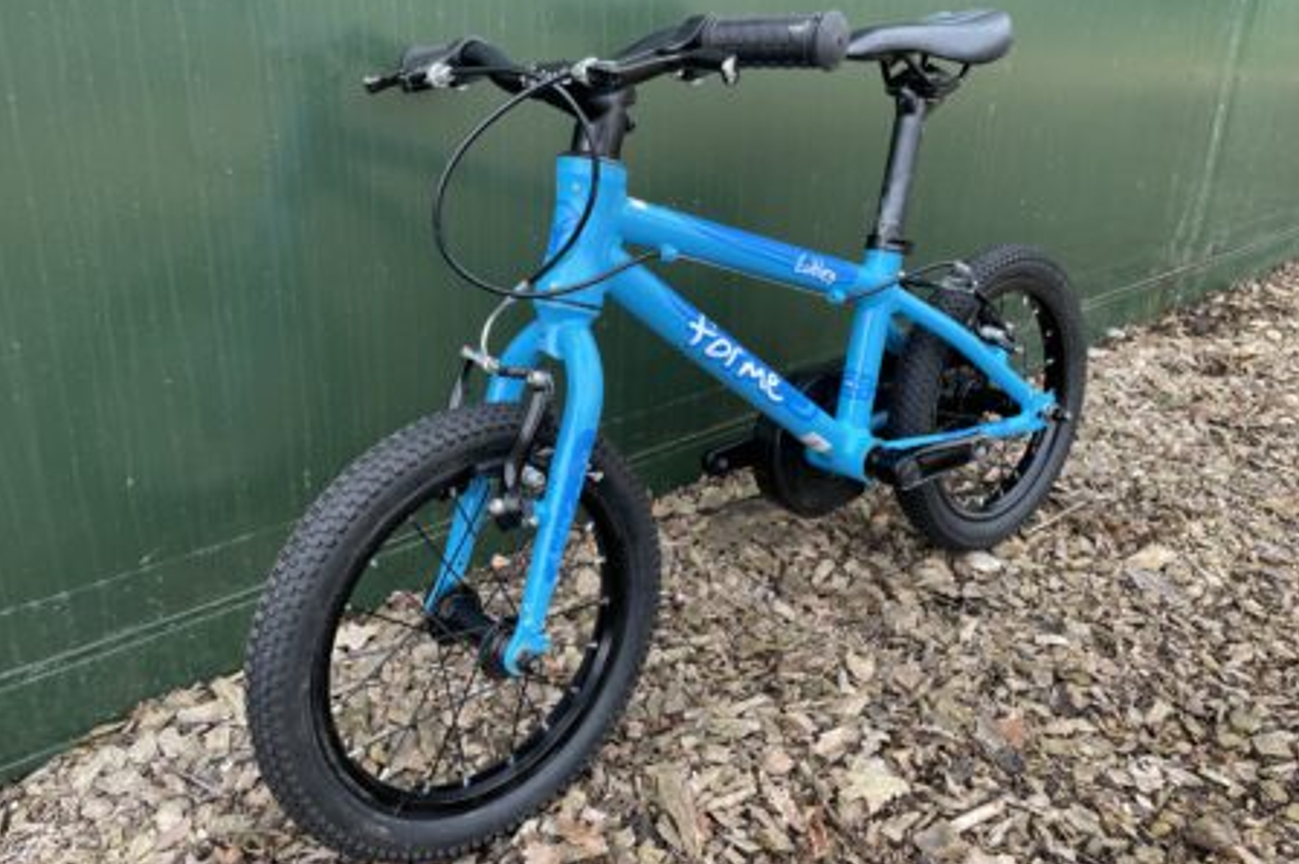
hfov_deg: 63.7
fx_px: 1046
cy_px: 394
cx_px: 650
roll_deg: -2.3
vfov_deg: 44.9
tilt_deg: -20.8
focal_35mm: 29
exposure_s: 1/348
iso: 32
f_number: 1.6
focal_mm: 4.2
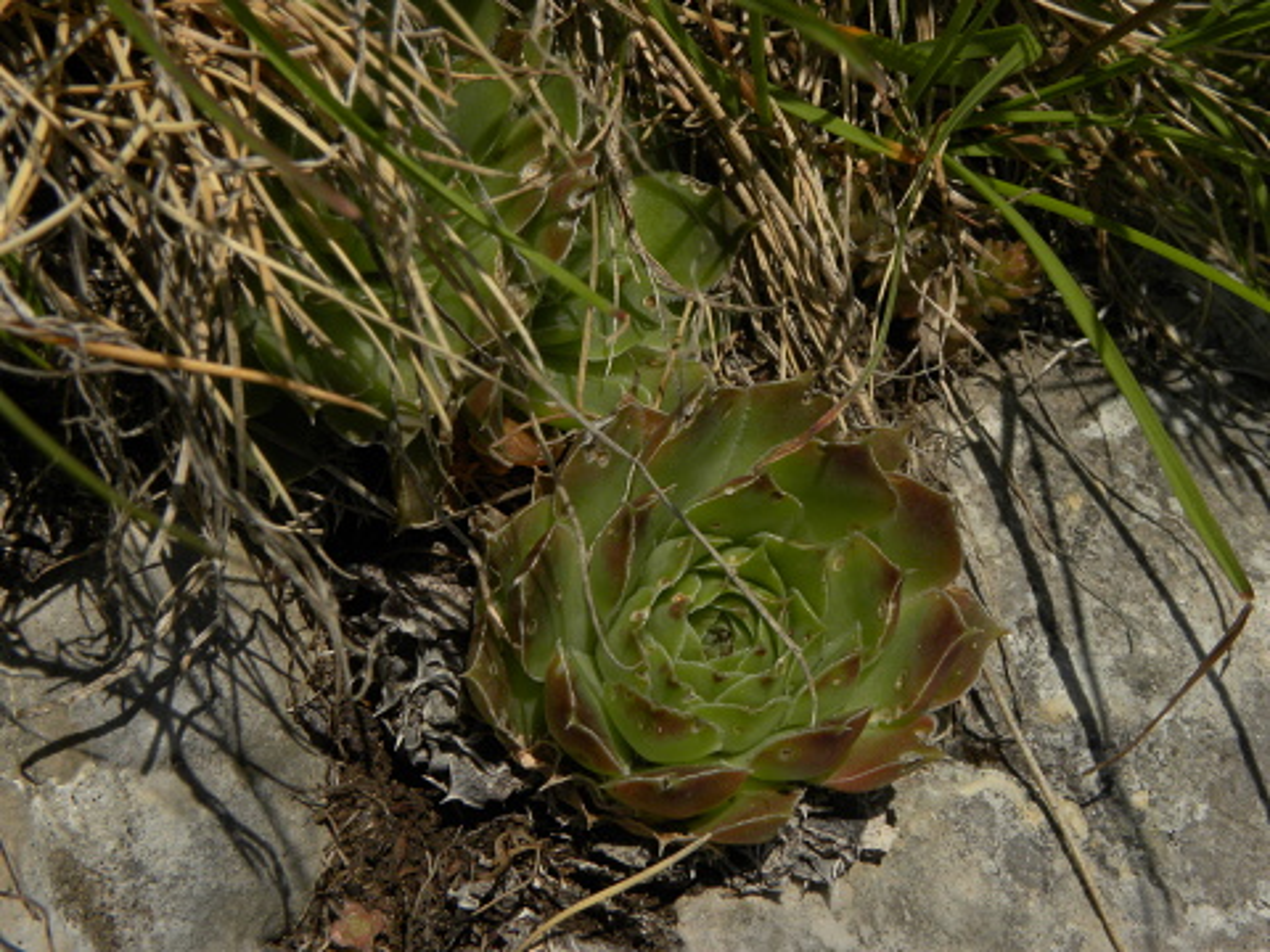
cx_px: 635
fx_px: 2421
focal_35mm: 66
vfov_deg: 22.3
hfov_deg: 29.4
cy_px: 476
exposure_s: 1/640
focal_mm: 11.8
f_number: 8
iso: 100
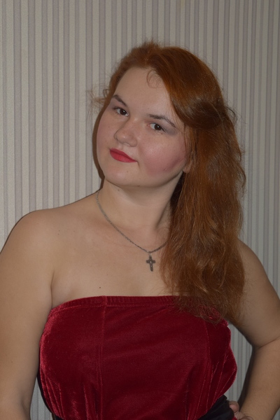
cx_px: 140
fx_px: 962
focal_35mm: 82
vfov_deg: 24.6
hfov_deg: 16.6
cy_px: 210
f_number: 5.6
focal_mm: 55
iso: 800
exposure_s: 1/60
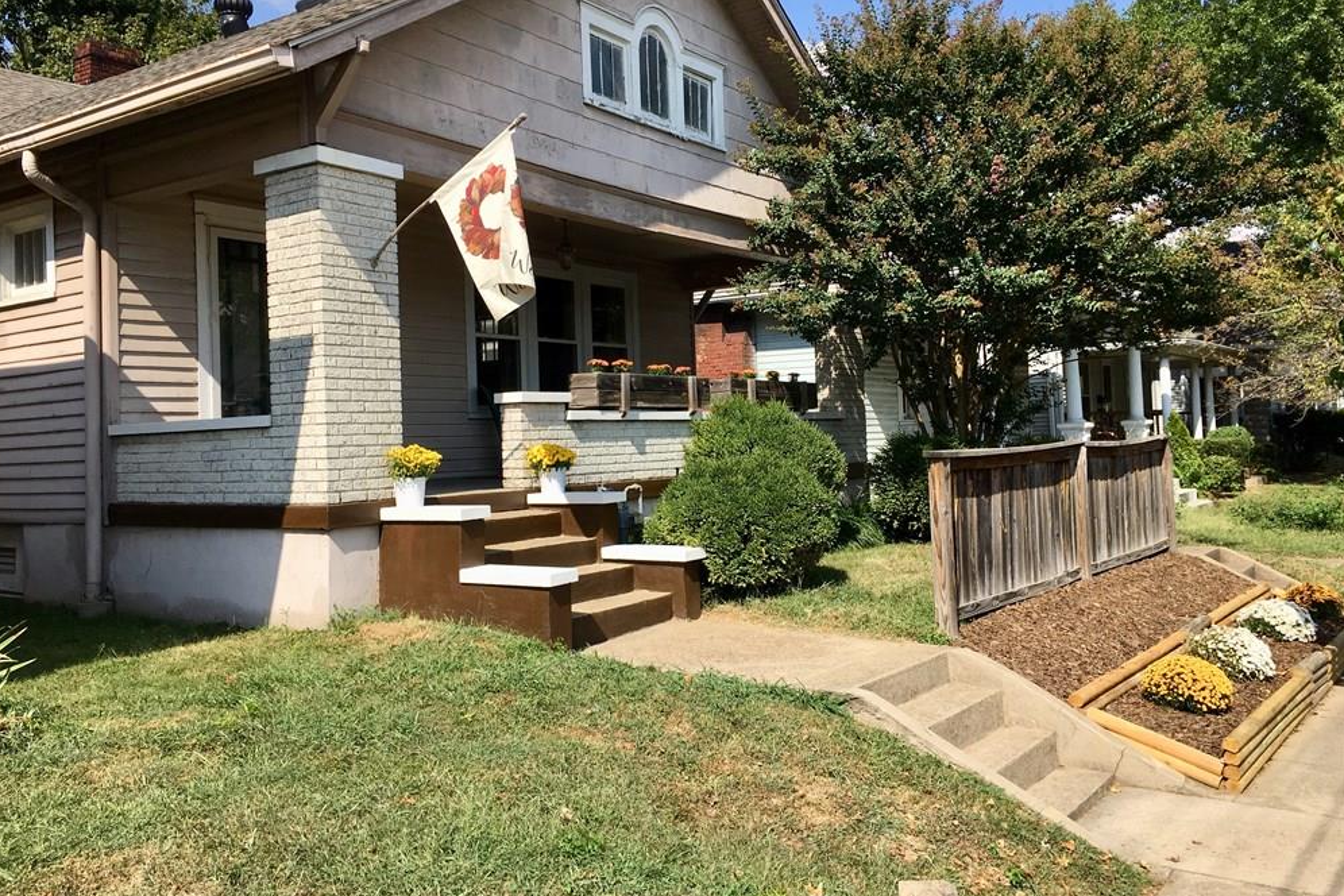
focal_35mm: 31
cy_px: 409
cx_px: 657
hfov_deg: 60.3
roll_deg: +1.9
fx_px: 1157
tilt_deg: +3.4
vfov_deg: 42.3
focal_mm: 4.15
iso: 25
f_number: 2.2
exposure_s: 1/1570
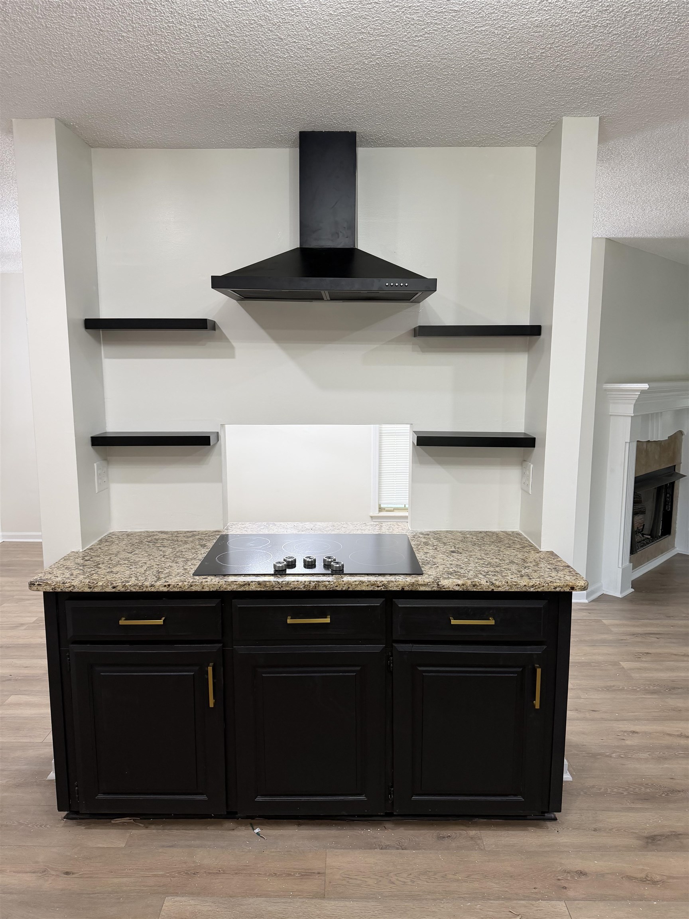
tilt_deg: -9.8
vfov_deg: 71.6
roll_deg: -1.0
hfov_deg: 56.8
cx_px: 344
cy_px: 460
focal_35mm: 24
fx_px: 637
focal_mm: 6.76
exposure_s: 1/60
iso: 160
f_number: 1.78
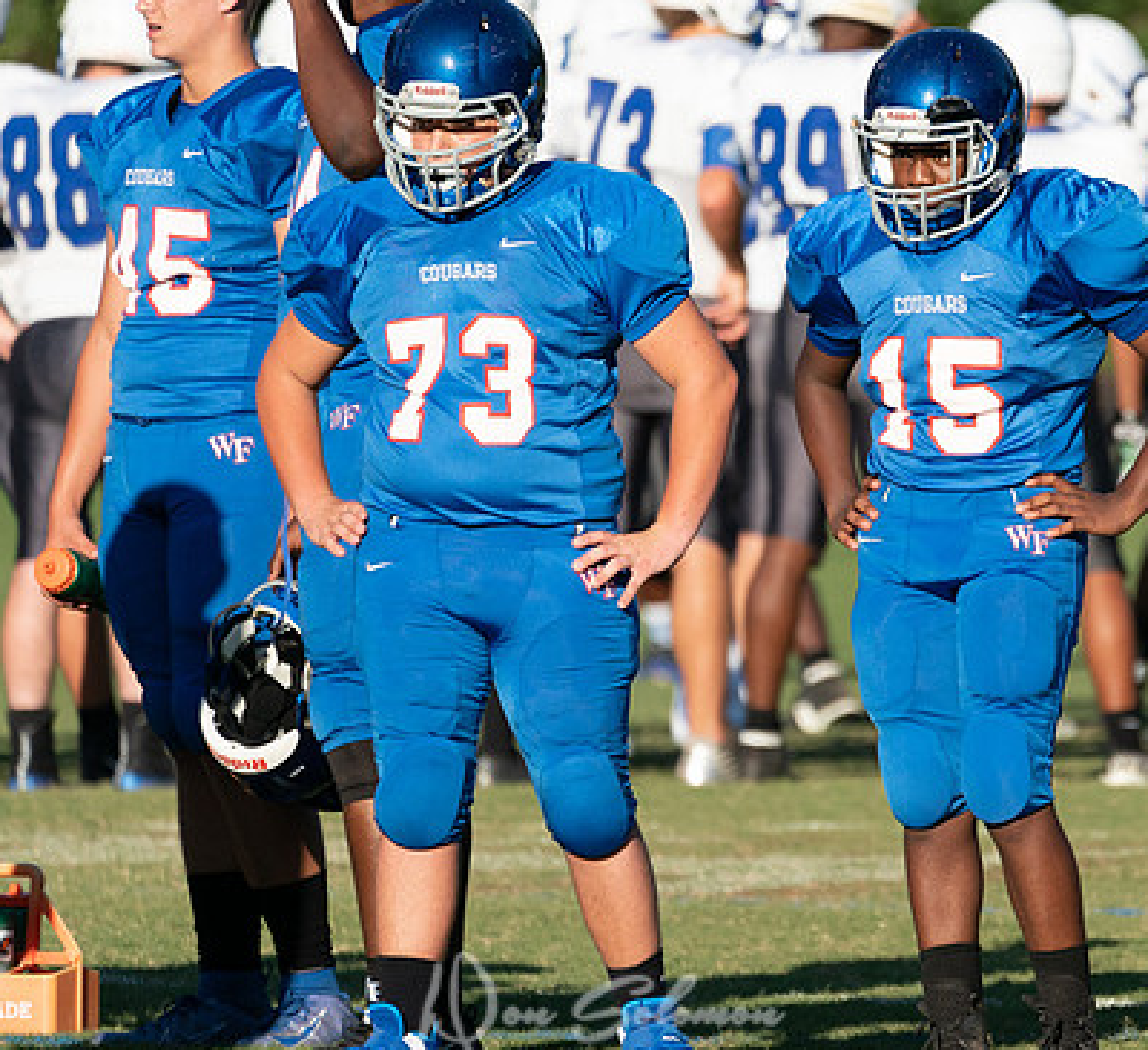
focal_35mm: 869
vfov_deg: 1.9
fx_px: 31250
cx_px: 1118
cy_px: 468
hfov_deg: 2.1
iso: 800
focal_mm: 400
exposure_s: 1/3200
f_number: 5.6
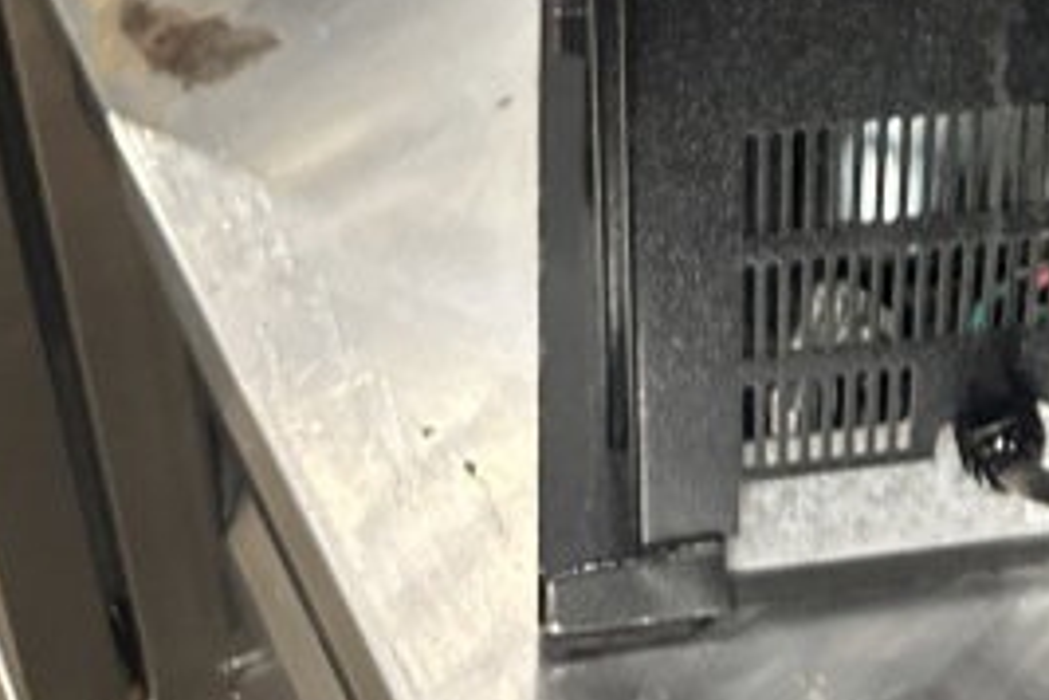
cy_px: -659
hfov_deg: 25.4
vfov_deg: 15.0
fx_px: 2214
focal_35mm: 76
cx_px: 1029
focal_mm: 6.86
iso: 640
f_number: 1.78
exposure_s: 1/60
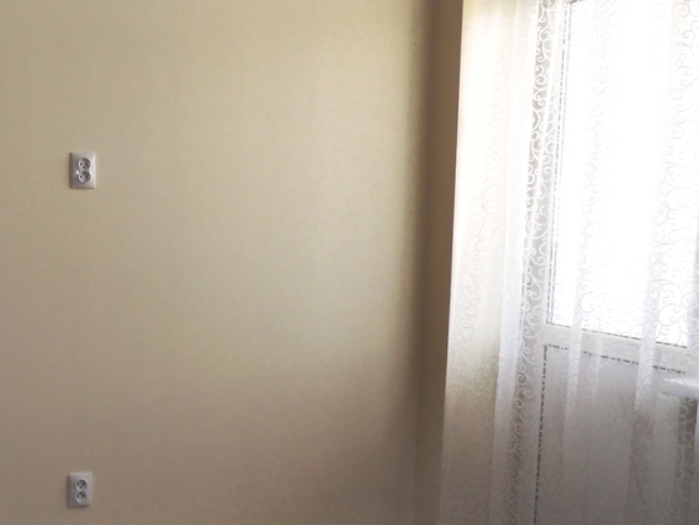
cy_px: 276
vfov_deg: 33.6
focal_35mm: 43
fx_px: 869
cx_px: 81
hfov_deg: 40.8
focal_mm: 4.3
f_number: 3.2
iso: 200
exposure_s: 1/60
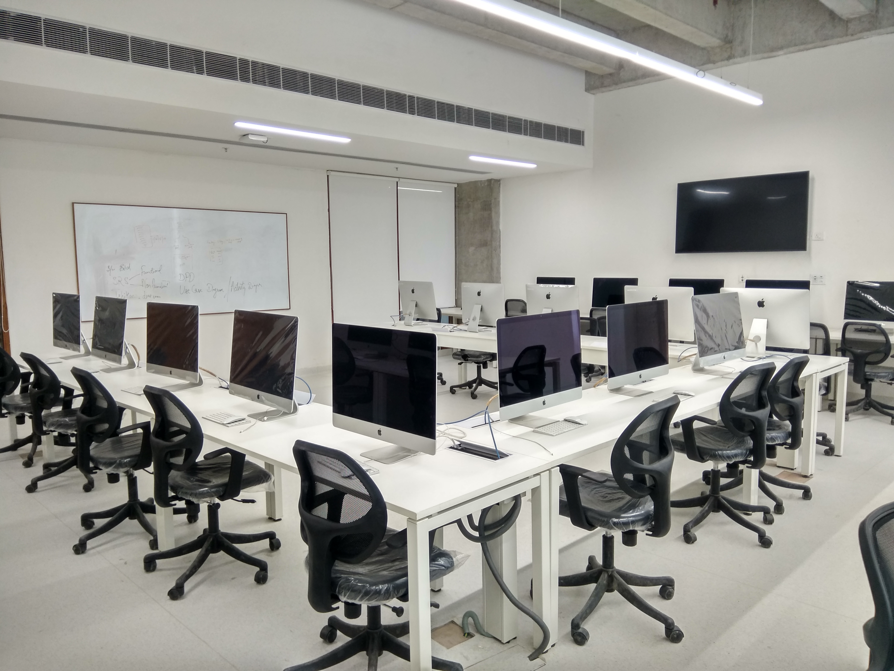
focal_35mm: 21
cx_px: 447
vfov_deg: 63.4
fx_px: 542
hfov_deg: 79.0
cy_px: 336
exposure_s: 1/33
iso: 200
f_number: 2
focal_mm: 3.57
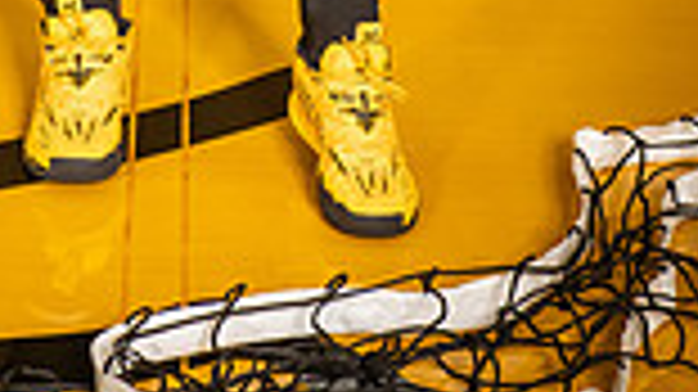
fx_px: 3089
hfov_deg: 12.8
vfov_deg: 6.8
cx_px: 131
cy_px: -608
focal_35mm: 167
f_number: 7.1
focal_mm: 55
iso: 800
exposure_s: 1/320
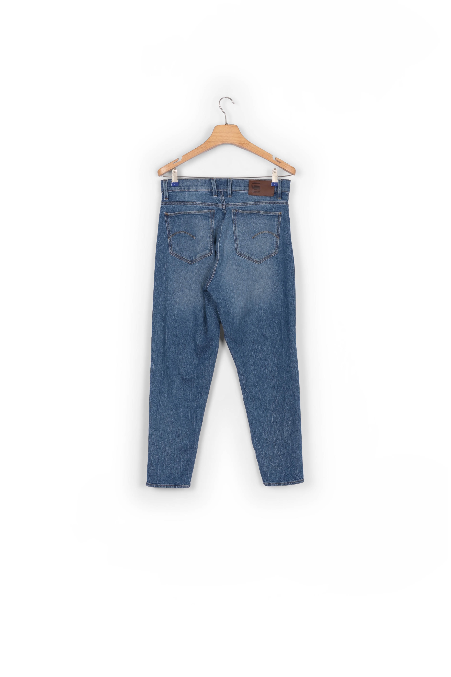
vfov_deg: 49.6
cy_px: 338
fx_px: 733
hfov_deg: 34.2
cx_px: 226
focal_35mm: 39
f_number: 13
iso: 100
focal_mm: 39
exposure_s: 1/200
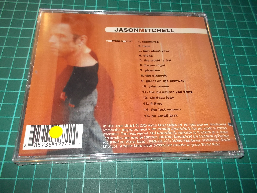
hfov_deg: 61.7
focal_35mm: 29
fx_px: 215
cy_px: 96
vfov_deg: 48.2
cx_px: 128
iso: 200
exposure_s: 1/30
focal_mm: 4.1
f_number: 3.3
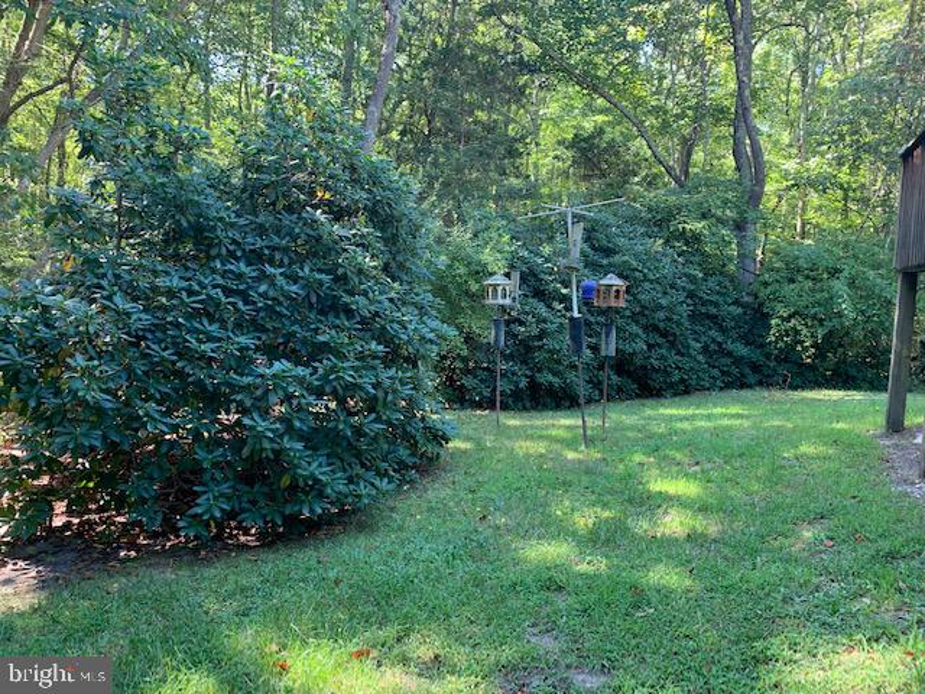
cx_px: 462
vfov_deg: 53.1
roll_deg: -1.3
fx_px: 695
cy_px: 347
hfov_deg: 67.3
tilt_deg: -5.8
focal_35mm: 26
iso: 100
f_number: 1.8
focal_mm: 4.25
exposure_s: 1/108
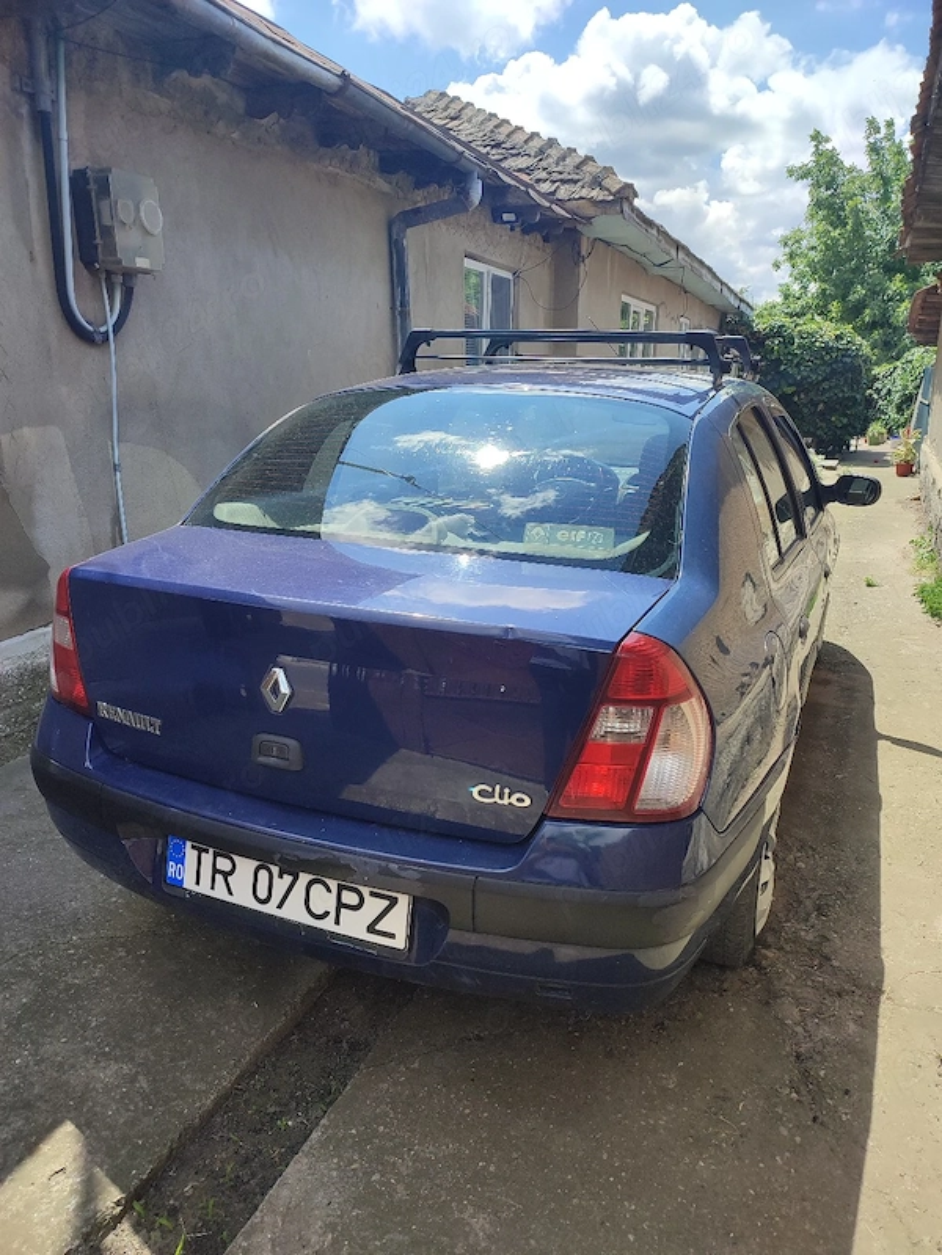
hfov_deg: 54.9
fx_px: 907
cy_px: 628
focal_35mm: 25
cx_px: 471
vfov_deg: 69.4
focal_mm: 6.04
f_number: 1.9
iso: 50
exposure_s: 1/714
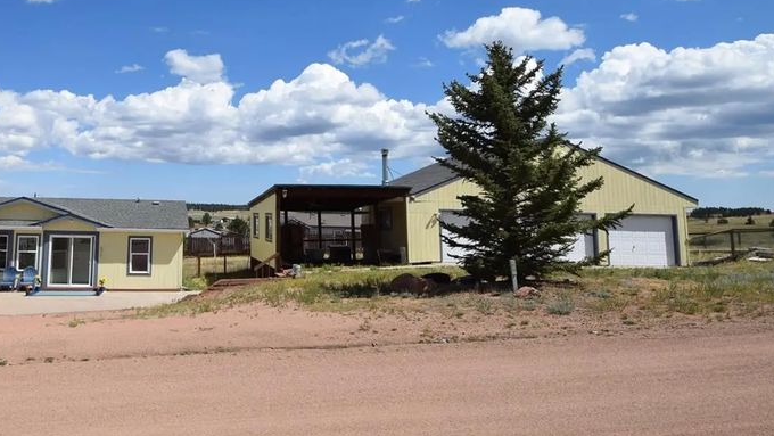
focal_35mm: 31
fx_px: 632
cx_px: 195
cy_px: 118
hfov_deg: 59.6
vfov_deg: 37.3
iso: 200
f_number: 10
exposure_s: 1/400
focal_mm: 13
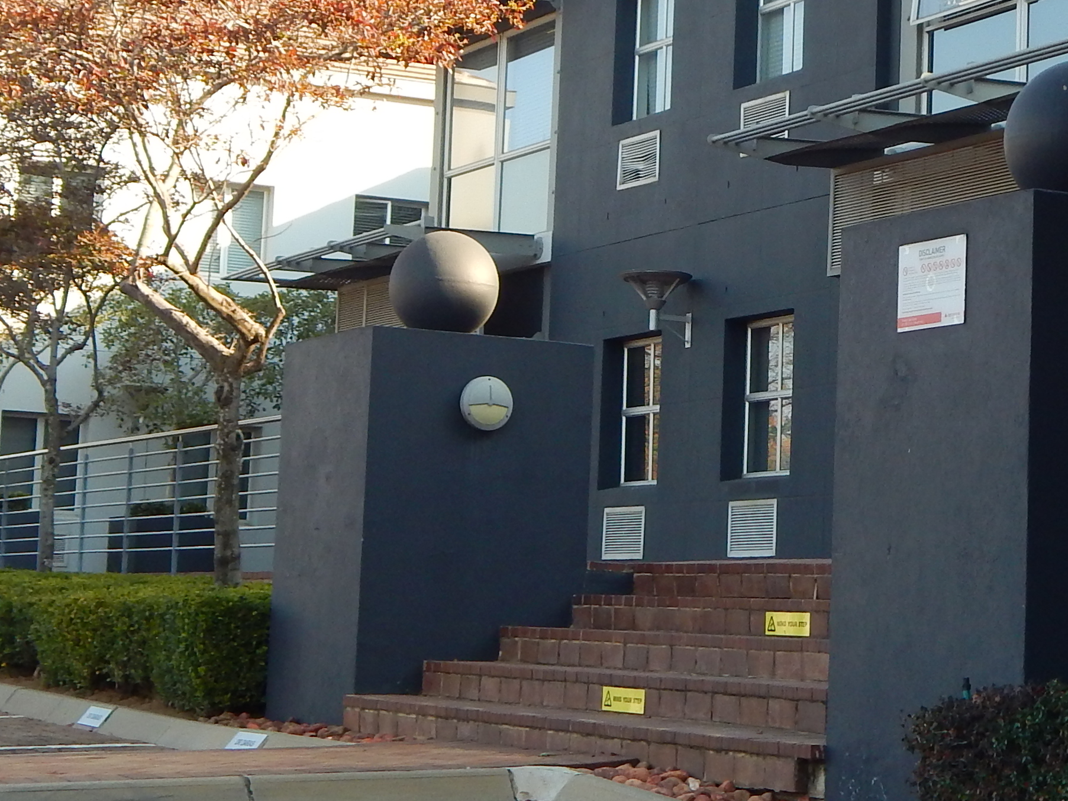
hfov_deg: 20.1
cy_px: 264
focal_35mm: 97
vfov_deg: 15.2
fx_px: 2993
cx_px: 760
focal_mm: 6.8
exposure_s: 1/250
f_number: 3.4
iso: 125
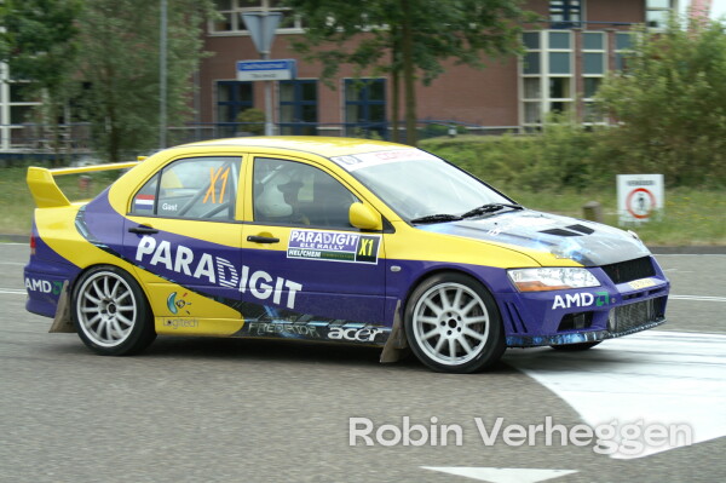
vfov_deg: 12.2
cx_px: 363
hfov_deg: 18.2
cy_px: 242
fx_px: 2267
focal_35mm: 112
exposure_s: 1/250
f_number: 6.3
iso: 100
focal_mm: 75
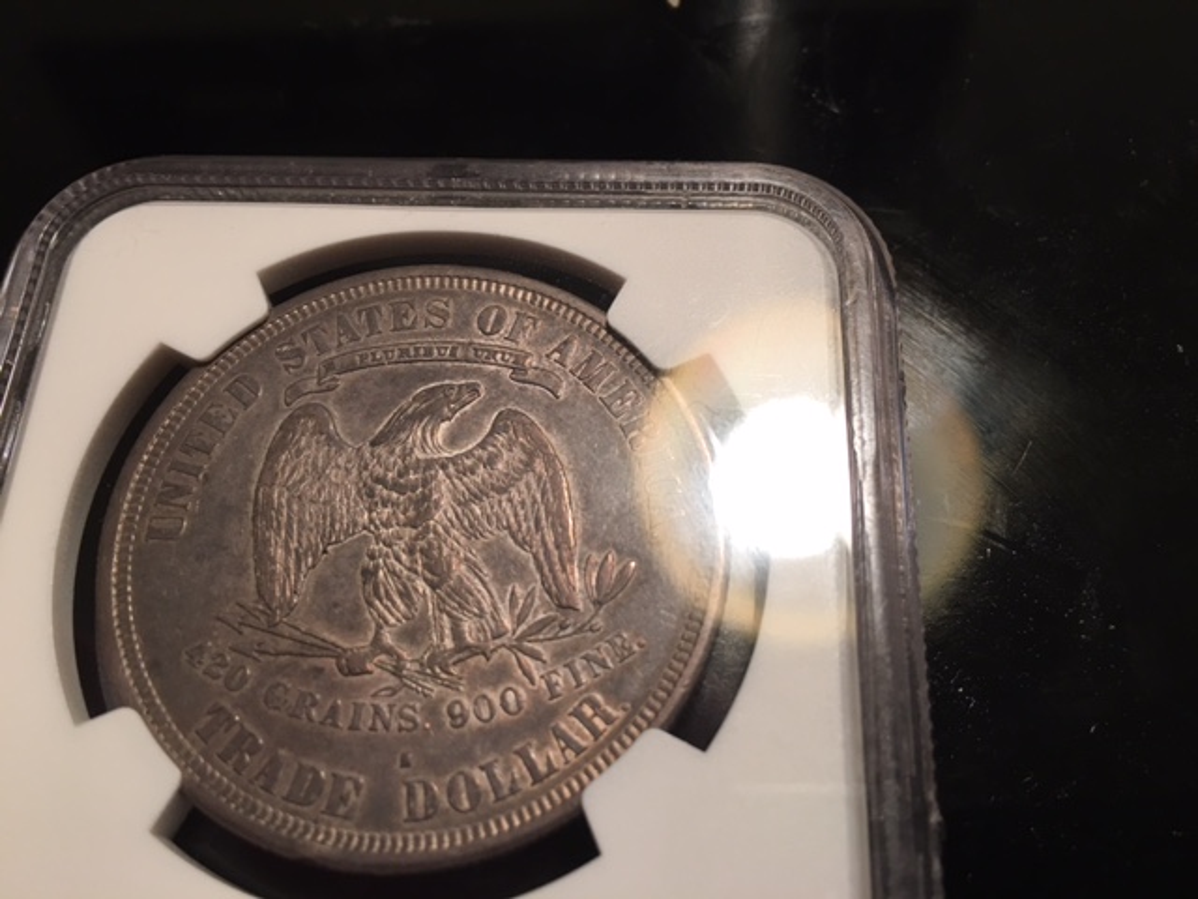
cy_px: 450
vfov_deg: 48.2
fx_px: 1004
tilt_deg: -65.9
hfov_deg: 61.7
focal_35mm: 29
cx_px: 599
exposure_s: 1/30
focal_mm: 4.15
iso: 32
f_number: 2.2
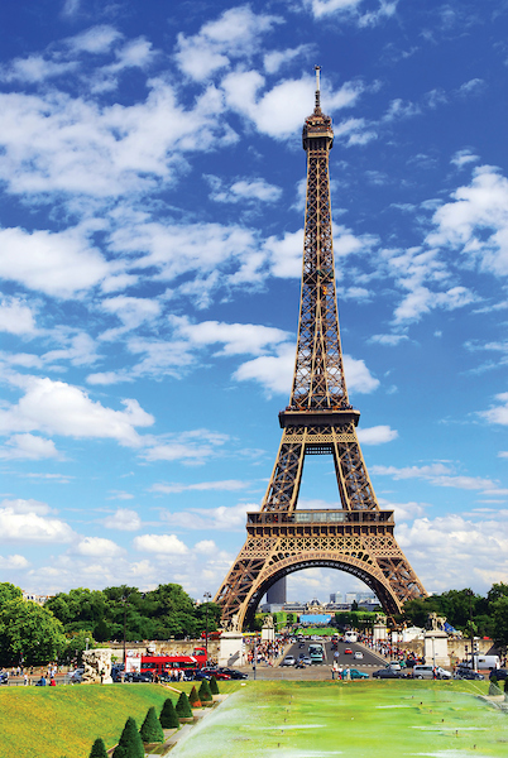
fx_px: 981
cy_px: 379
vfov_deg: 42.3
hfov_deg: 29.0
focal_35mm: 46
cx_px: 254
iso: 125
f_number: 7.1
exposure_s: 1/125
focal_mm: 31
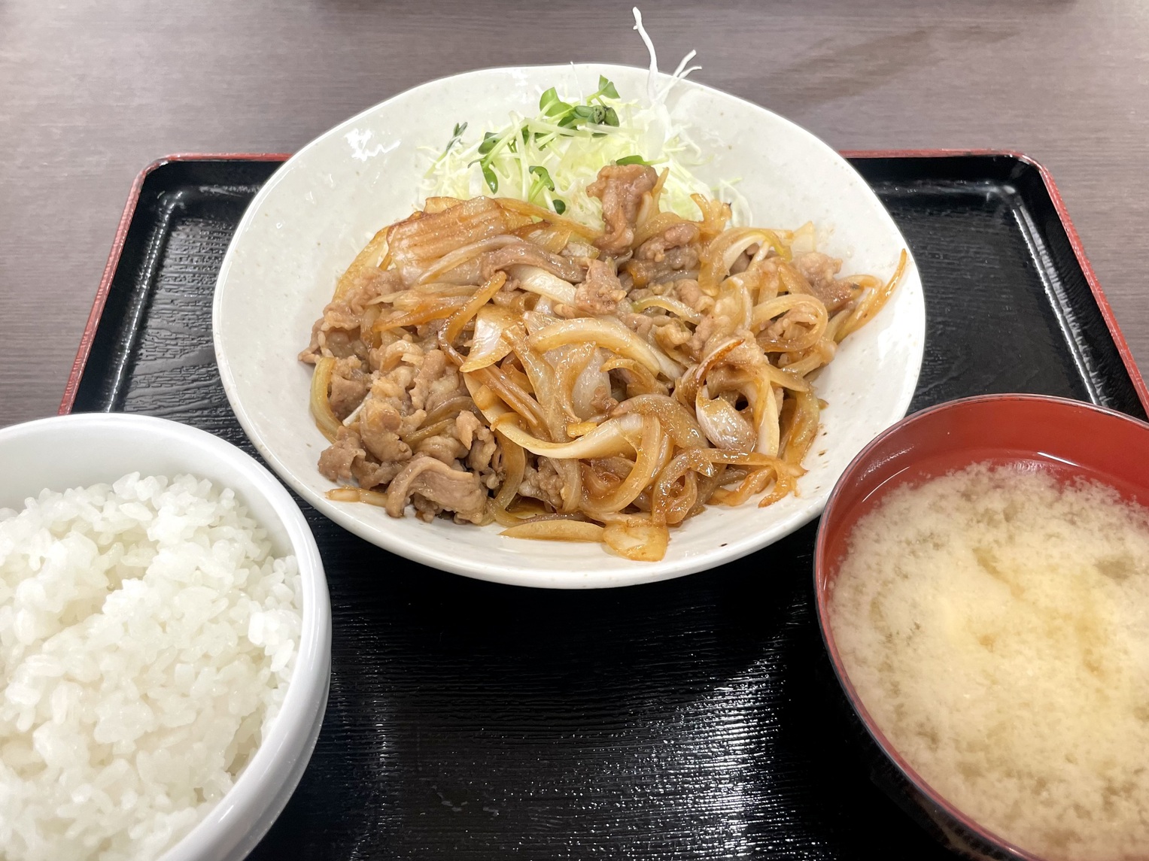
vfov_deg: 53.1
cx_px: 574
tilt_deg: -54.7
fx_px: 863
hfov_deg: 67.3
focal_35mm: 26
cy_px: 430
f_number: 1.6
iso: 100
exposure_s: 1/100
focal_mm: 4.2
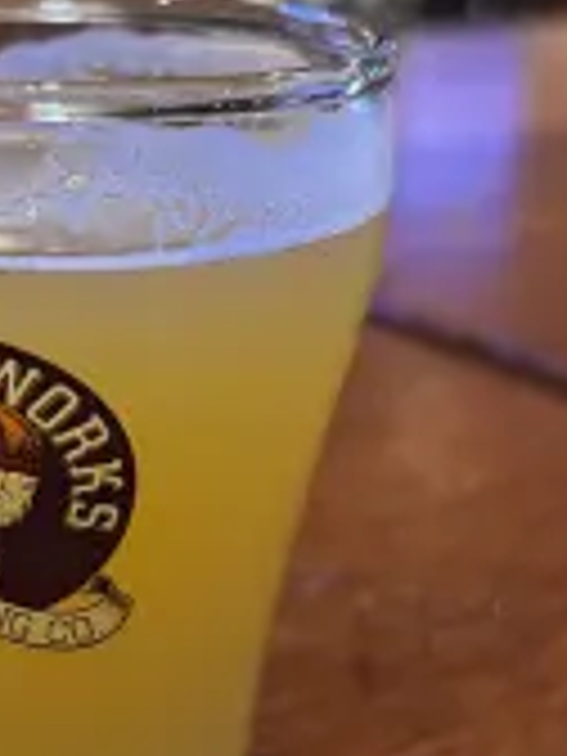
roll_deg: -0.6
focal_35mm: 62
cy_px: 490
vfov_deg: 31.0
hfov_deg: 23.0
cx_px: 50
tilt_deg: -25.6
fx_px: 1354
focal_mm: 5.96
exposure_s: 1/40
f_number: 1.6
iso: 640
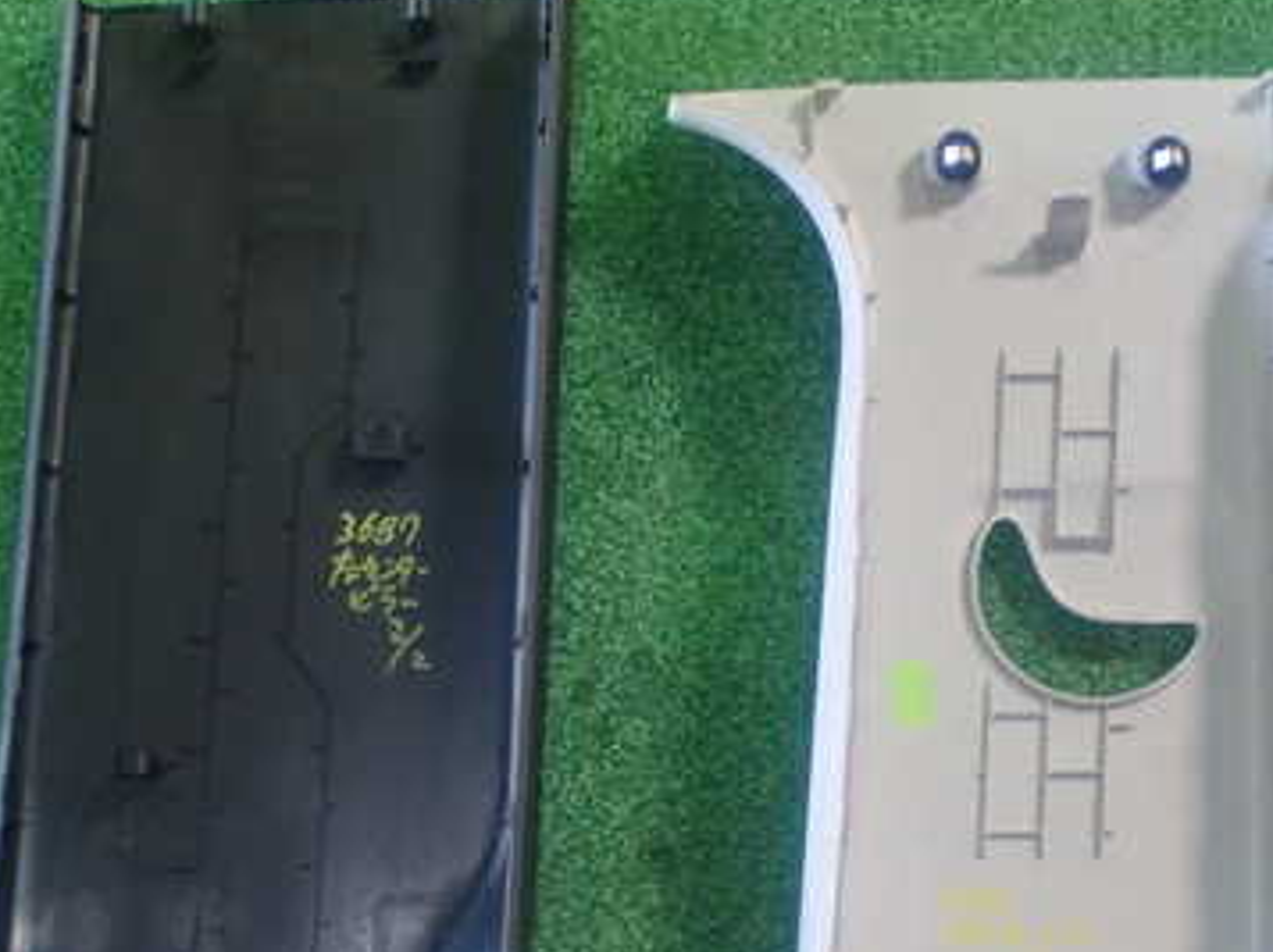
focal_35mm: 69
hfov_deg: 28.2
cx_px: 638
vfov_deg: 21.1
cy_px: 692
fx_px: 2535
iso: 640
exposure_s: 1/40
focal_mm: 7.31
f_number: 2.8
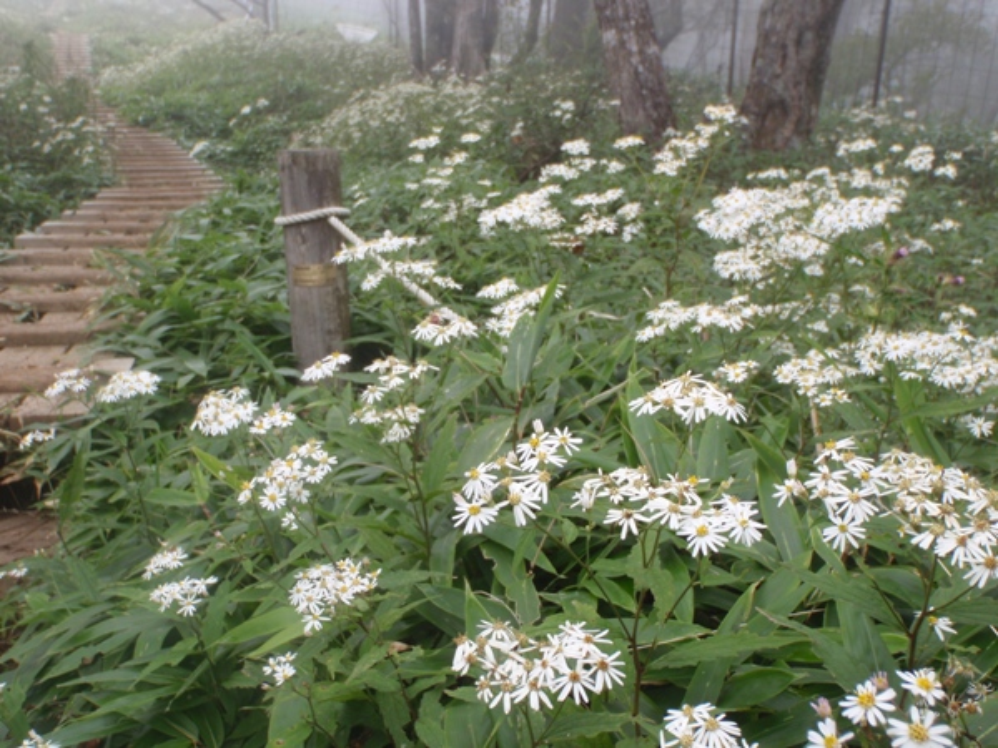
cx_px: 499
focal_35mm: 36
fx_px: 1038
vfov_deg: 39.7
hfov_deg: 51.4
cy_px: 374
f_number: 4.1
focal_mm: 6.53
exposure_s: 1/60
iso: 64
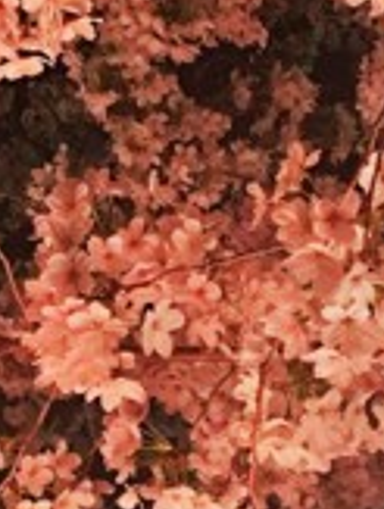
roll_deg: -2.1
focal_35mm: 142
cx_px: 169
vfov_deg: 13.8
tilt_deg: +39.8
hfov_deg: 10.5
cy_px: 437
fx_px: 2092
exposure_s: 1/15
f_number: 2.2
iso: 100
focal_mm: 4.15
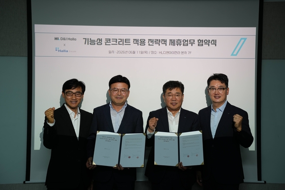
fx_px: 356
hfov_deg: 43.6
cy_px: 95
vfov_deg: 29.9
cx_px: 142
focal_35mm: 45
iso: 250
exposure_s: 1/50
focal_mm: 45
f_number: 2.8
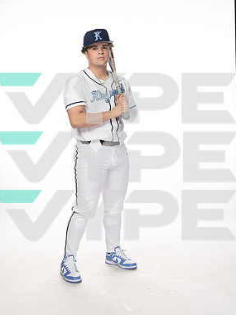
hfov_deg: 25.7
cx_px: 116
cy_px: 158
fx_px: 518
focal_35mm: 57
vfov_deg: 33.8
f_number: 6.3
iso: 400
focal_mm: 50
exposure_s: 1/250
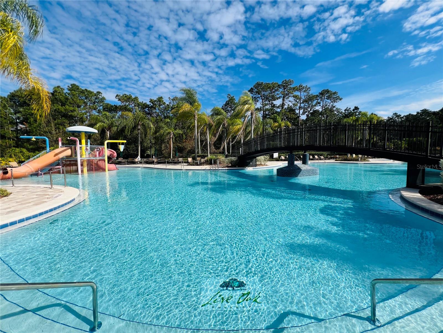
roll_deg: +1.1
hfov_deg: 106.2
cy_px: 166
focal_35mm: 13
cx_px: 222
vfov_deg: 89.9
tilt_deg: -4.5
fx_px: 166
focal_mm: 1.57
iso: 32
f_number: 1.8
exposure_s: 1/1876
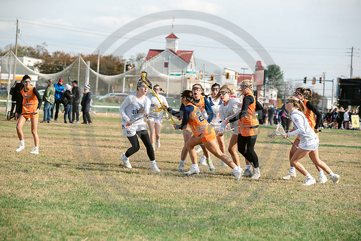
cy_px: 121
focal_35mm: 135
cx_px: 181
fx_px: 1354
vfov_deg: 10.2
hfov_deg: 15.2
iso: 250
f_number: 5
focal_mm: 135
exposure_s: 1/1600
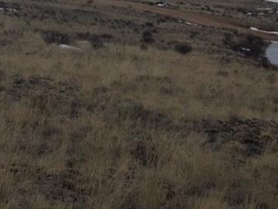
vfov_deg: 9.1
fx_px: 1286
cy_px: -69
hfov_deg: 12.2
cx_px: -5
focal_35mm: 160
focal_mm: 4.28
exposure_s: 1/1672
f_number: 2.4
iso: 50
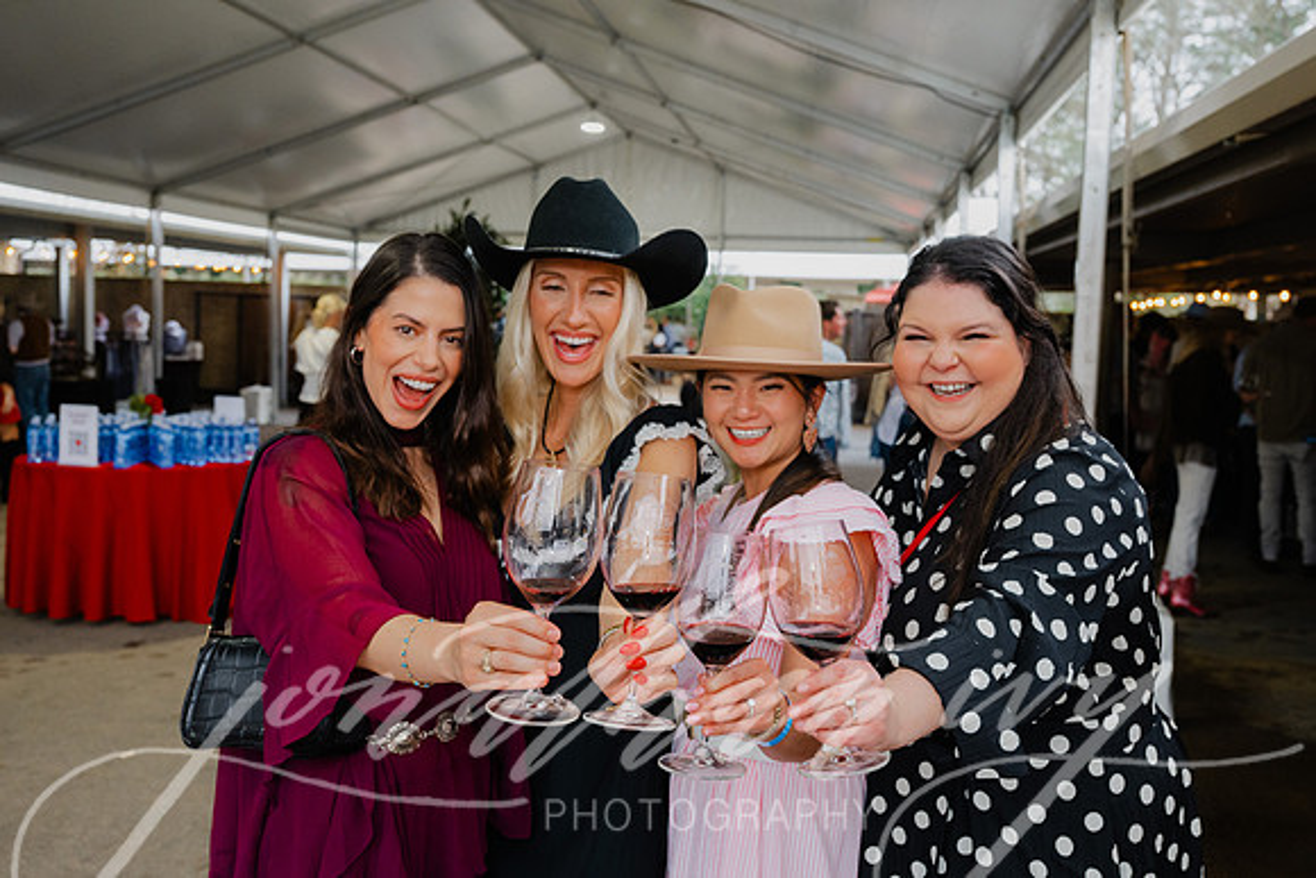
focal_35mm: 35
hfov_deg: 54.7
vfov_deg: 38.2
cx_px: 717
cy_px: 433
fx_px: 1269
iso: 1250
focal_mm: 30
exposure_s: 1/160
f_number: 4.5
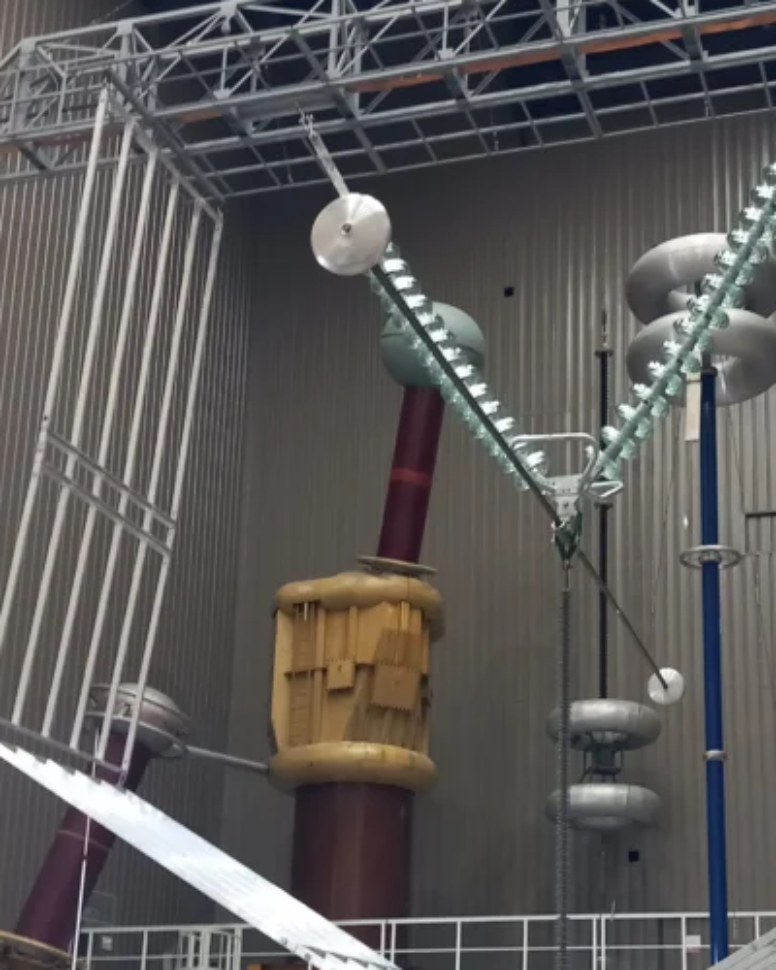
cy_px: 728
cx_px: 547
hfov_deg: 27.8
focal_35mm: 54
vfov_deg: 34.0
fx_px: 1550
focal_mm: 4
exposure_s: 1/25
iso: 250
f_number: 1.8
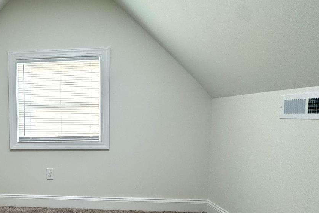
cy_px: 135
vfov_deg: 49.0
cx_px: 49
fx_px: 230
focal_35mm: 26
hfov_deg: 61.5
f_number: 2.2
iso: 80
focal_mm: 2.22
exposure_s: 1/120
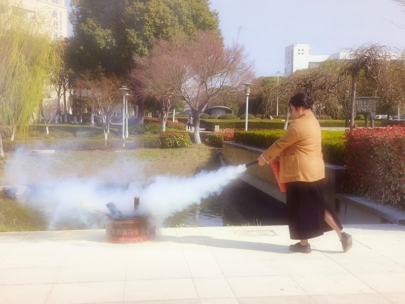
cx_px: 202
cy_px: 152
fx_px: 585
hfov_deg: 38.2
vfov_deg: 29.1
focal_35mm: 50
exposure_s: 1/2469
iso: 50
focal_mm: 6.7
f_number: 2
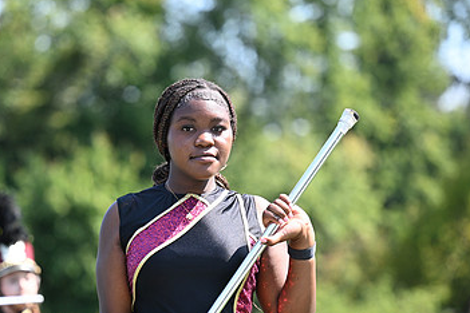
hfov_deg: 9.2
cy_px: 207
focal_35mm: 223
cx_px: 187
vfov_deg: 6.2
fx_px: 2911
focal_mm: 135
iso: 500
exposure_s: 1/2000
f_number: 2.8
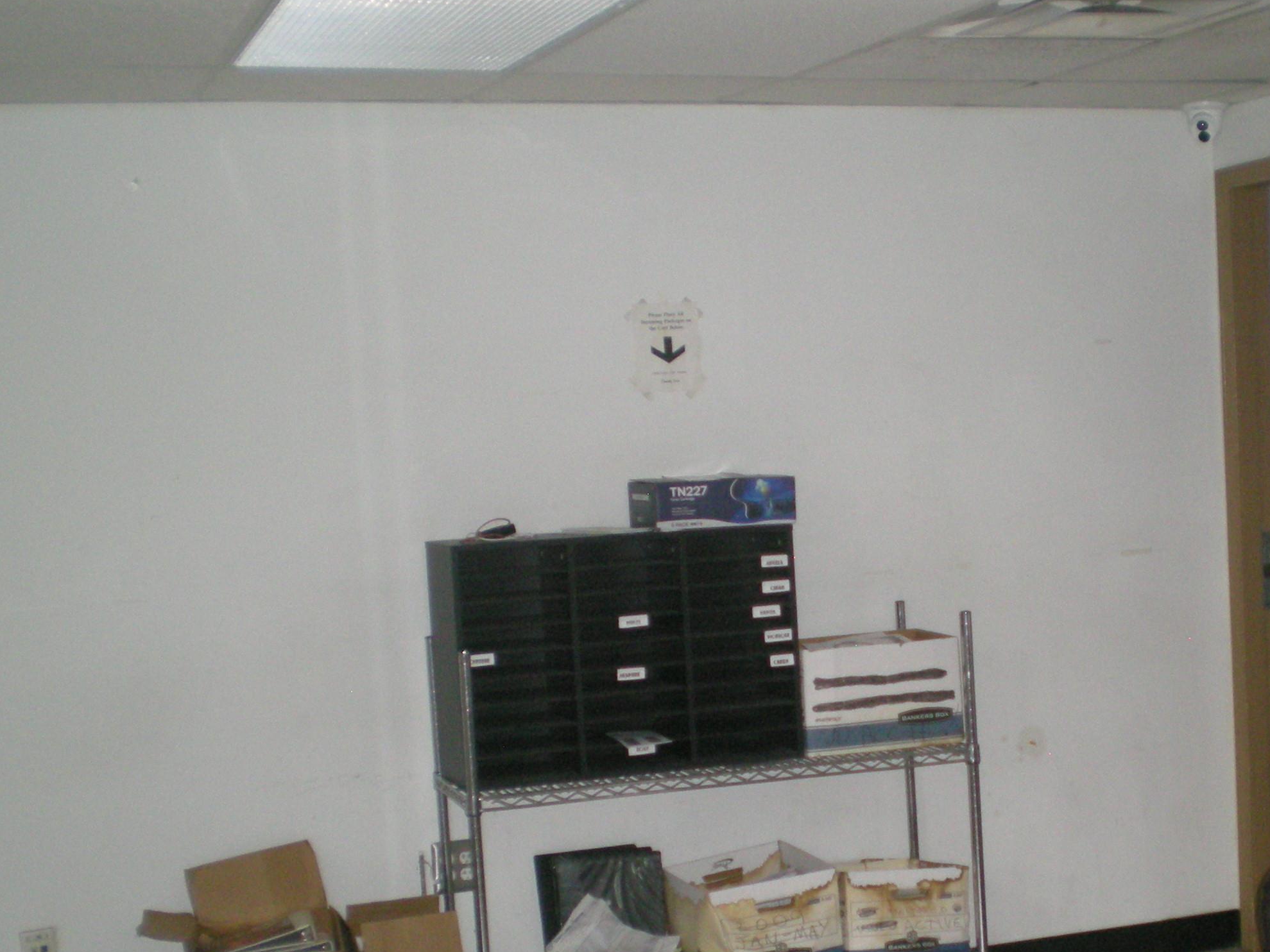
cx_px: 913
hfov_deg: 32.2
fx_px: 2164
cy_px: 610
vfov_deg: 24.7
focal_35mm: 59
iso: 241
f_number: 3.1
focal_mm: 6.3
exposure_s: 1/60
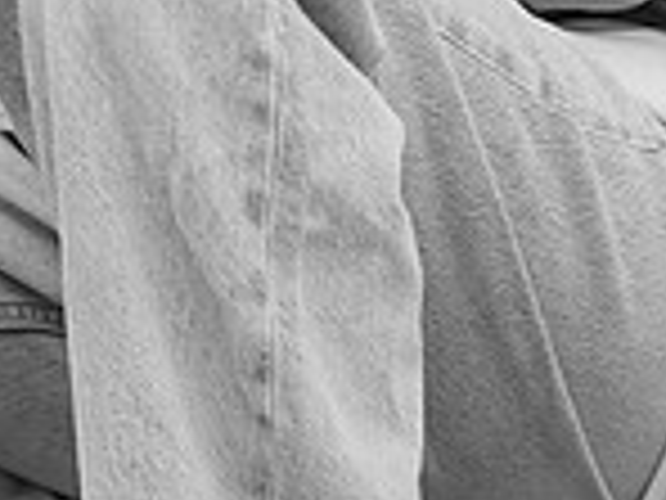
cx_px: -472
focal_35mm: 670
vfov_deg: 2.2
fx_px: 12891
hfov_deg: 2.9
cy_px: -412
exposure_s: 1/160
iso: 2500
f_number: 3.2
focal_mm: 158
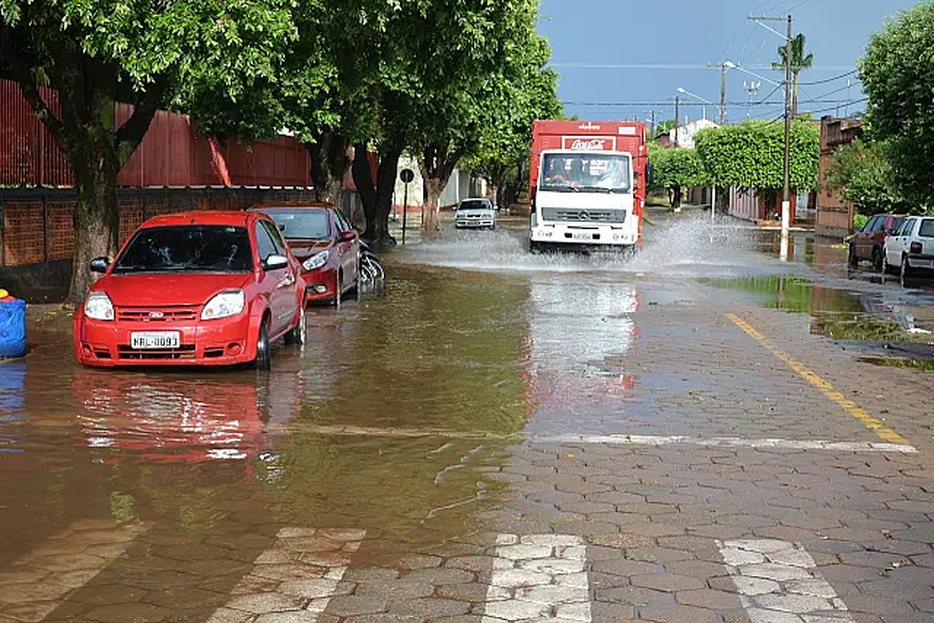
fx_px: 1635
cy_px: 312
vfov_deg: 21.6
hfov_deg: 31.9
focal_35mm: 63
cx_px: 467
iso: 100
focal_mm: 42
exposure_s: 1/200
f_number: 7.1
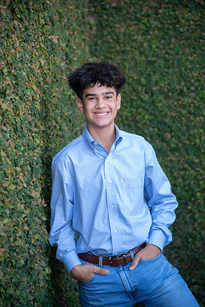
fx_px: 1025
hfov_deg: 11.4
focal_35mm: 120
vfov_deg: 17.1
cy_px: 154
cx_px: 102
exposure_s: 1/250
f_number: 4
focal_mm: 120
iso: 640
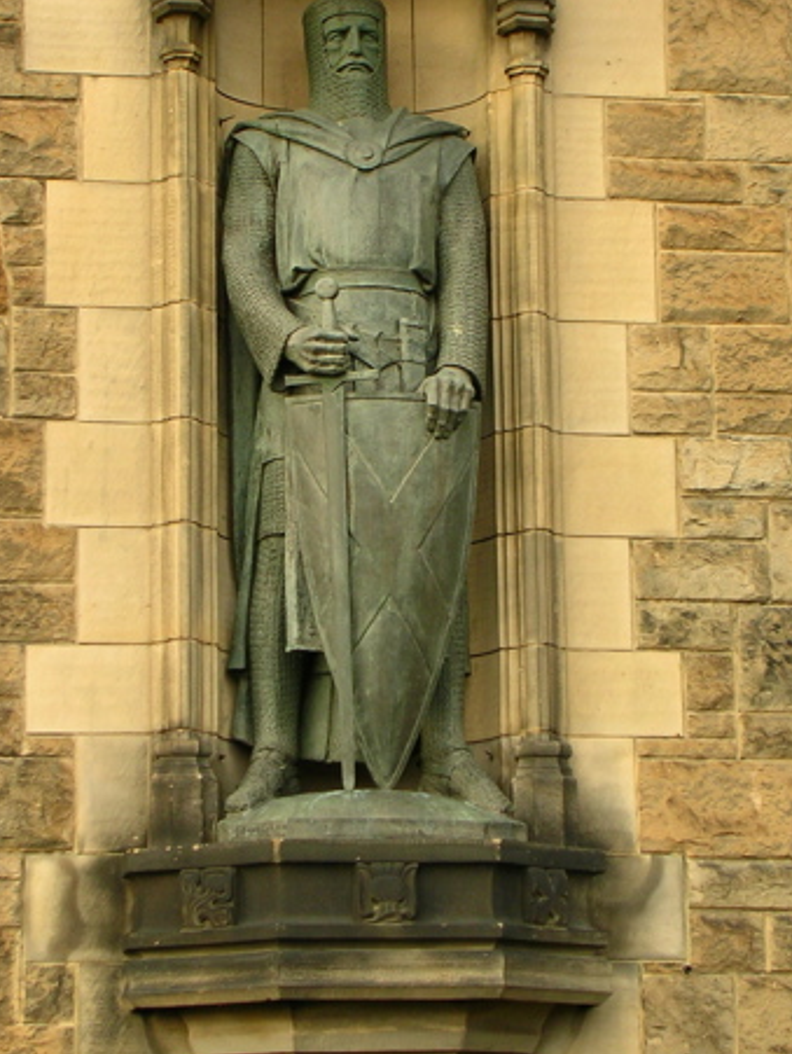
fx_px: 3930
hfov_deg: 11.5
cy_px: 446
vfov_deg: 15.3
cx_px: 435
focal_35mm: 129
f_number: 4.2
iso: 50
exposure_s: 1/78.5
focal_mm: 13.7
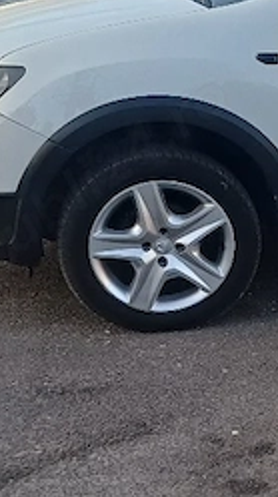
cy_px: 226
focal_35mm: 88
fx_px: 1156
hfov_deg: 12.6
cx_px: 488
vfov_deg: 24.2
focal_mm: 4.65
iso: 50
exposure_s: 1/100
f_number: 1.8
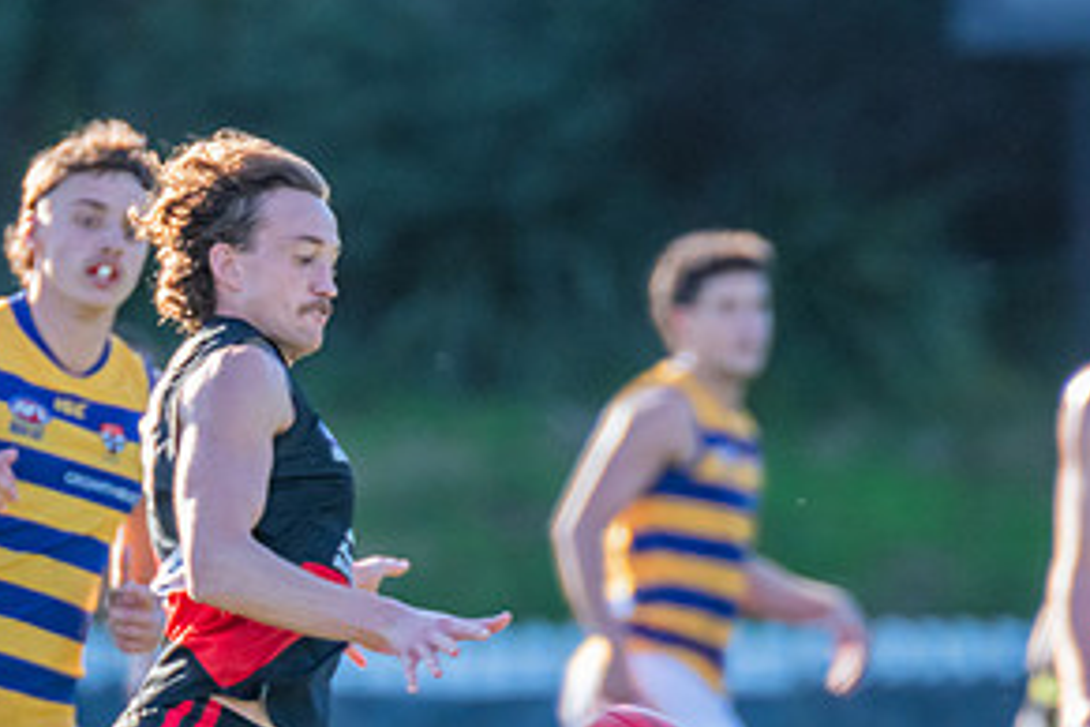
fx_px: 36754
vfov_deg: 1.1
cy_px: 549
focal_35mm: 1214
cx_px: 285
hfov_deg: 1.7
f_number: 5.6
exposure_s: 1/1250
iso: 1400
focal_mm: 500
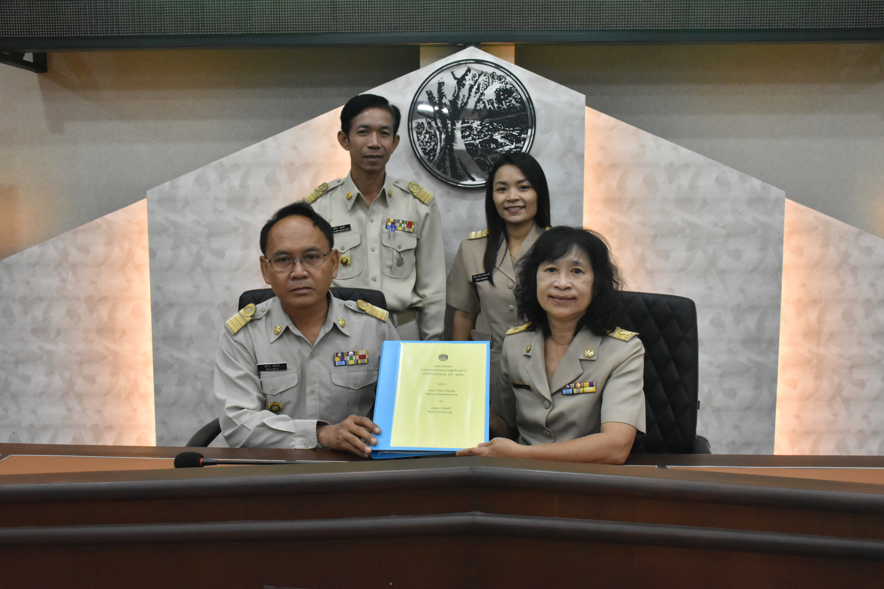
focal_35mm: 34
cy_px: 294
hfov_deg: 55.1
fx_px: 847
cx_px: 442
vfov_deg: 38.4
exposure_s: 1/160
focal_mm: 23
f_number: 6.3
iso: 2500
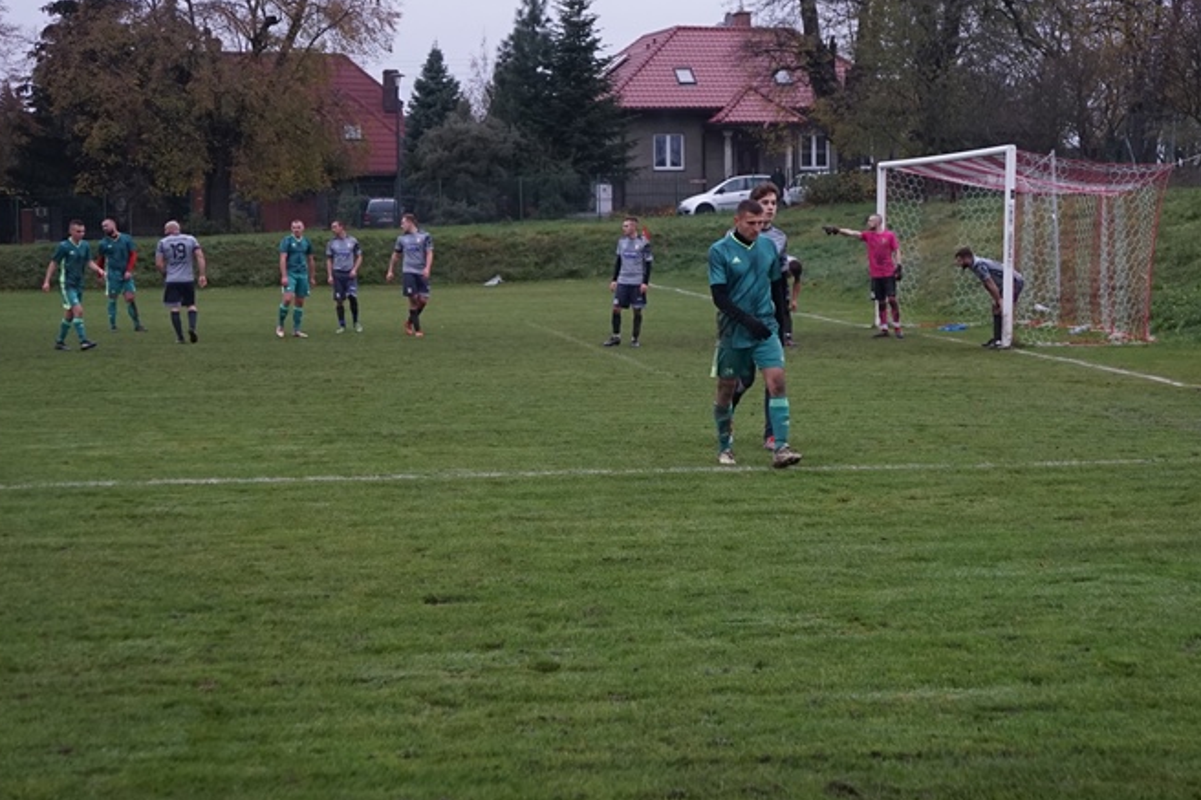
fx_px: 2601
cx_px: 676
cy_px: 332
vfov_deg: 17.5
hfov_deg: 26.0
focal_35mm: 78
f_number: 4.5
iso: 1000
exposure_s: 1/160
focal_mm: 43
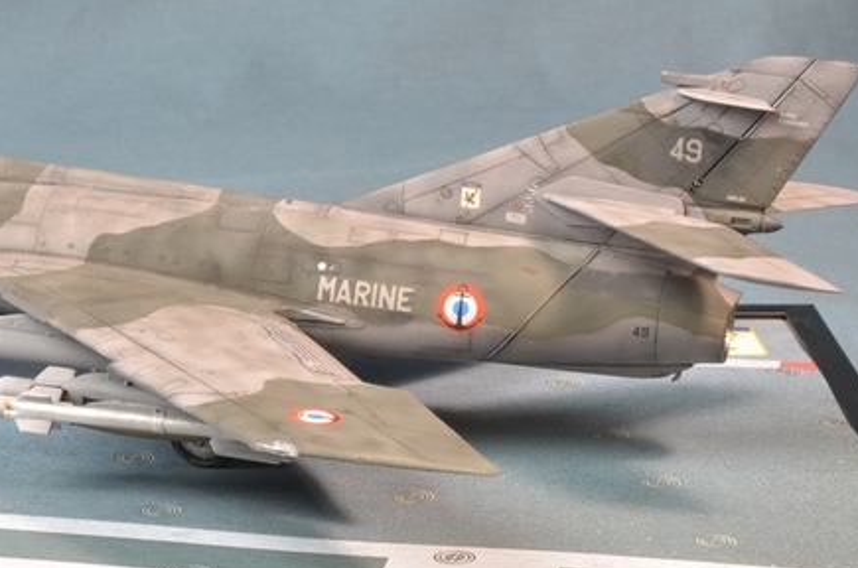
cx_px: 156
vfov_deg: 9.9
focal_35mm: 138
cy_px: 408
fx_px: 3282
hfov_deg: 14.8
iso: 200
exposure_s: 1/1.3
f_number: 20
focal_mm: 50
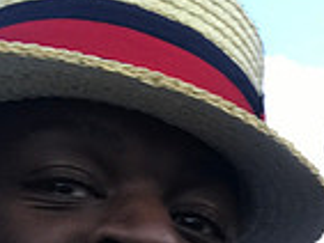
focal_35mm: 132
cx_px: 425
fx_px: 1237
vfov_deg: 10.6
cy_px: 431
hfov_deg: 14.3
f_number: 2.2
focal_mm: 2.87
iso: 25
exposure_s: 1/144
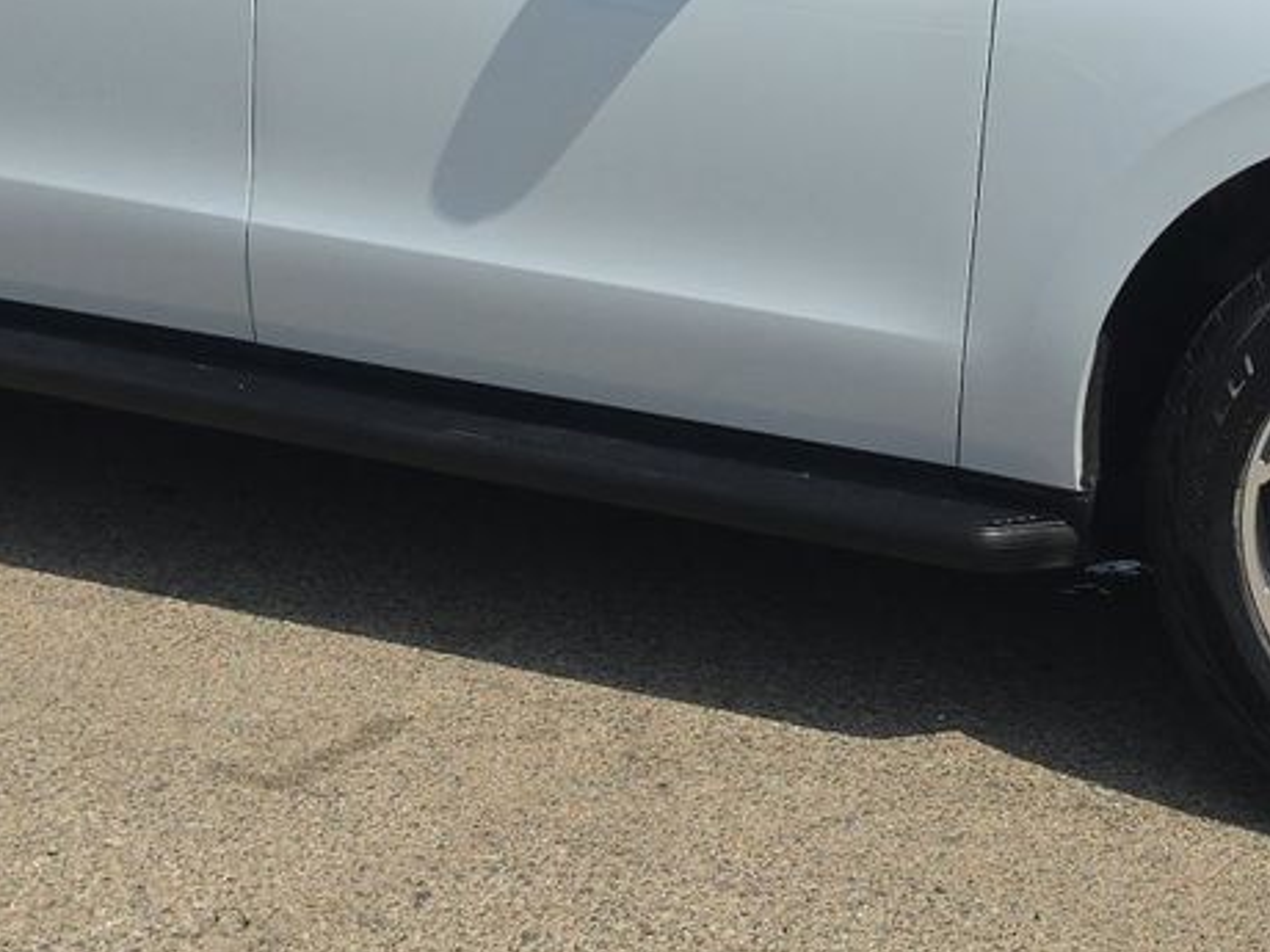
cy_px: -116
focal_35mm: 80
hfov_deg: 24.4
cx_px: 698
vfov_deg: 17.7
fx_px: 2935
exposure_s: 1/6572
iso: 65
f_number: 1.4
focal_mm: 6.5
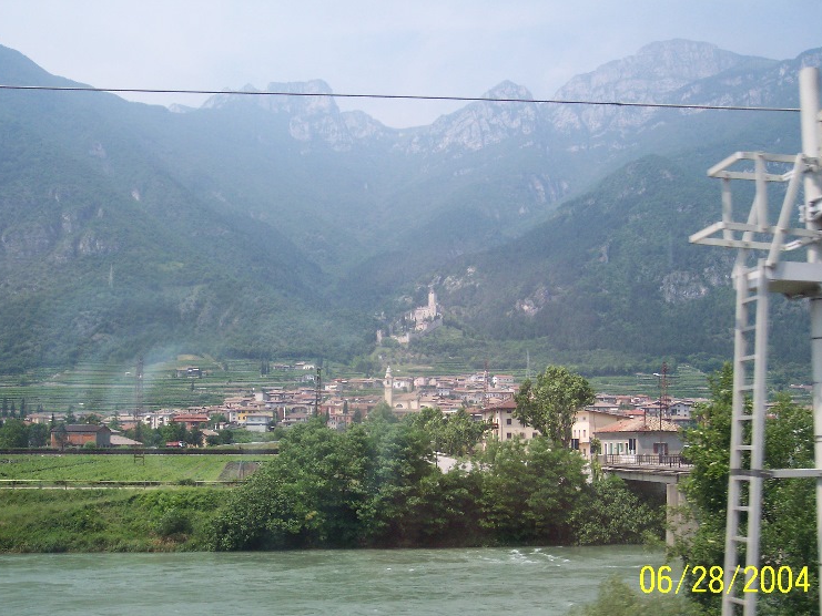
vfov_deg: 35.1
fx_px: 974
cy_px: 330
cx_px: 412
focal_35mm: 41
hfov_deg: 45.8
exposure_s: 1/700
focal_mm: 8
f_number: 2.8
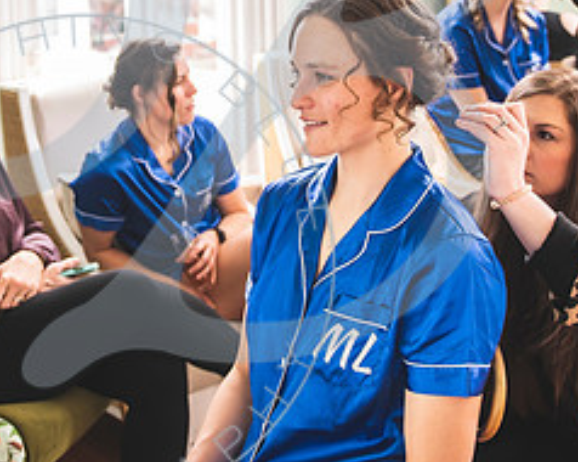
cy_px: 60
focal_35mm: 55
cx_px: 206
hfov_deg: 34.0
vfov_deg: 26.8
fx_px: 940
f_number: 2.8
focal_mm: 24
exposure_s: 1/125
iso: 200
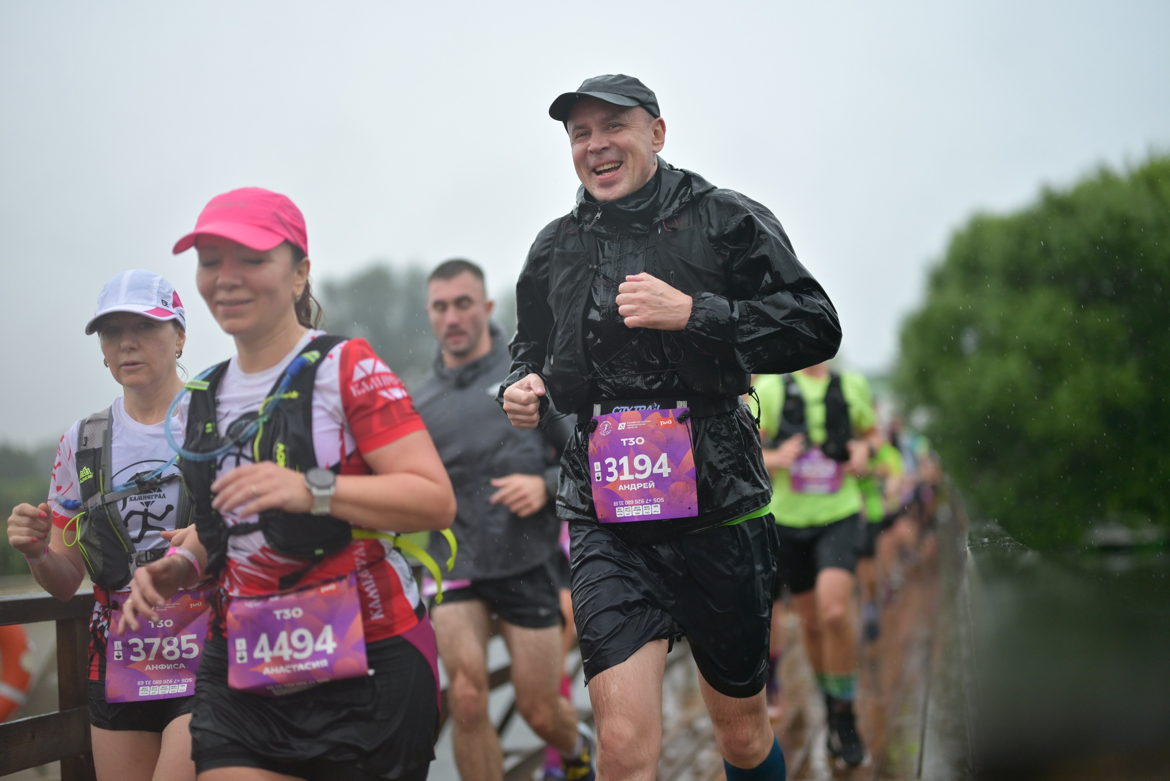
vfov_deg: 27.0
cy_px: 390
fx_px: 1626
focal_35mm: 50
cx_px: 585
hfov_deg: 39.6
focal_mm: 50
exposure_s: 1/1000
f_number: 1.2
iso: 400
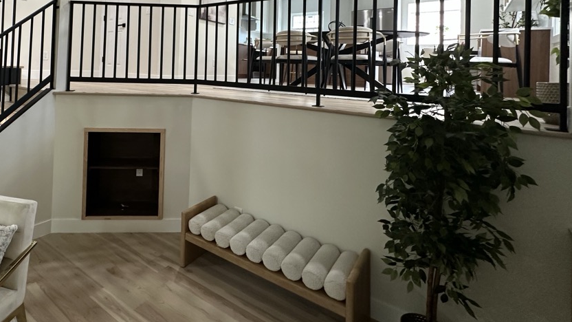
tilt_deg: +0.7
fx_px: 334
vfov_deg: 48.3
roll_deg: -1.9
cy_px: 61
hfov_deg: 77.7
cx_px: 177
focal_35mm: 22
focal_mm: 2.22
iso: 200
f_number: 2.2
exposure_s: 1/60
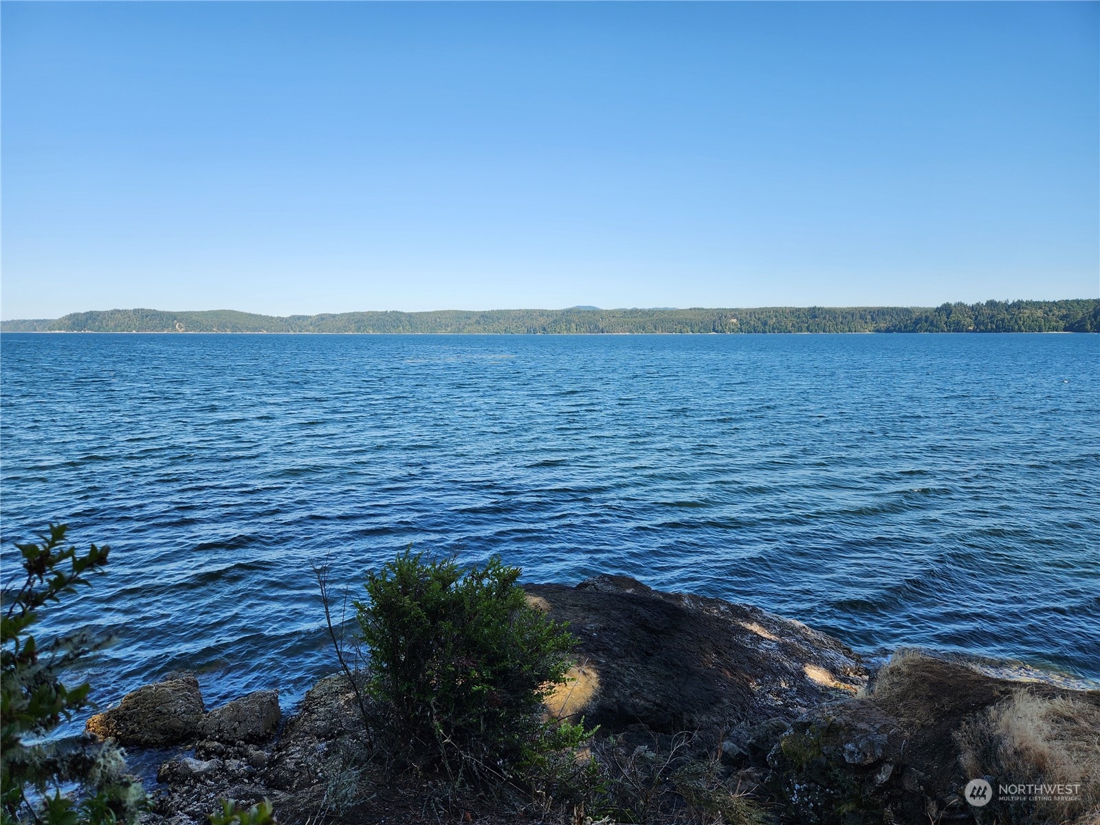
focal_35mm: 23
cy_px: 412
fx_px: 731
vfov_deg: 58.9
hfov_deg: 73.9
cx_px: 550
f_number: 1.8
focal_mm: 5.4
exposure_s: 1/1008
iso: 20
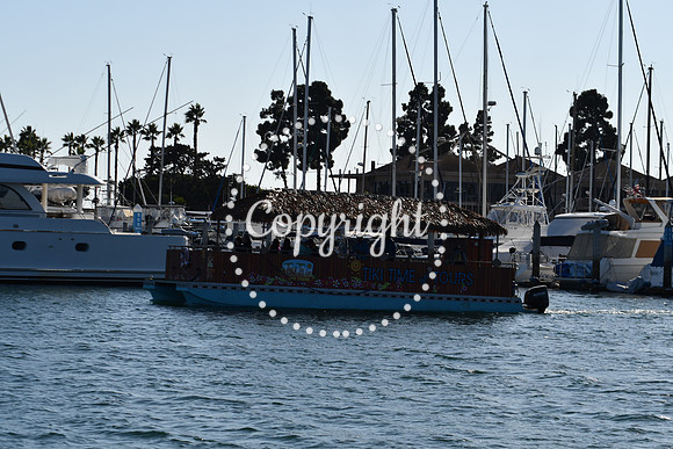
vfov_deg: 13.0
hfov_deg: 19.5
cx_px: 336
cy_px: 224
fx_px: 1963
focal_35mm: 105
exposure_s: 1/500
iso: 100
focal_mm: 70
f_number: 8
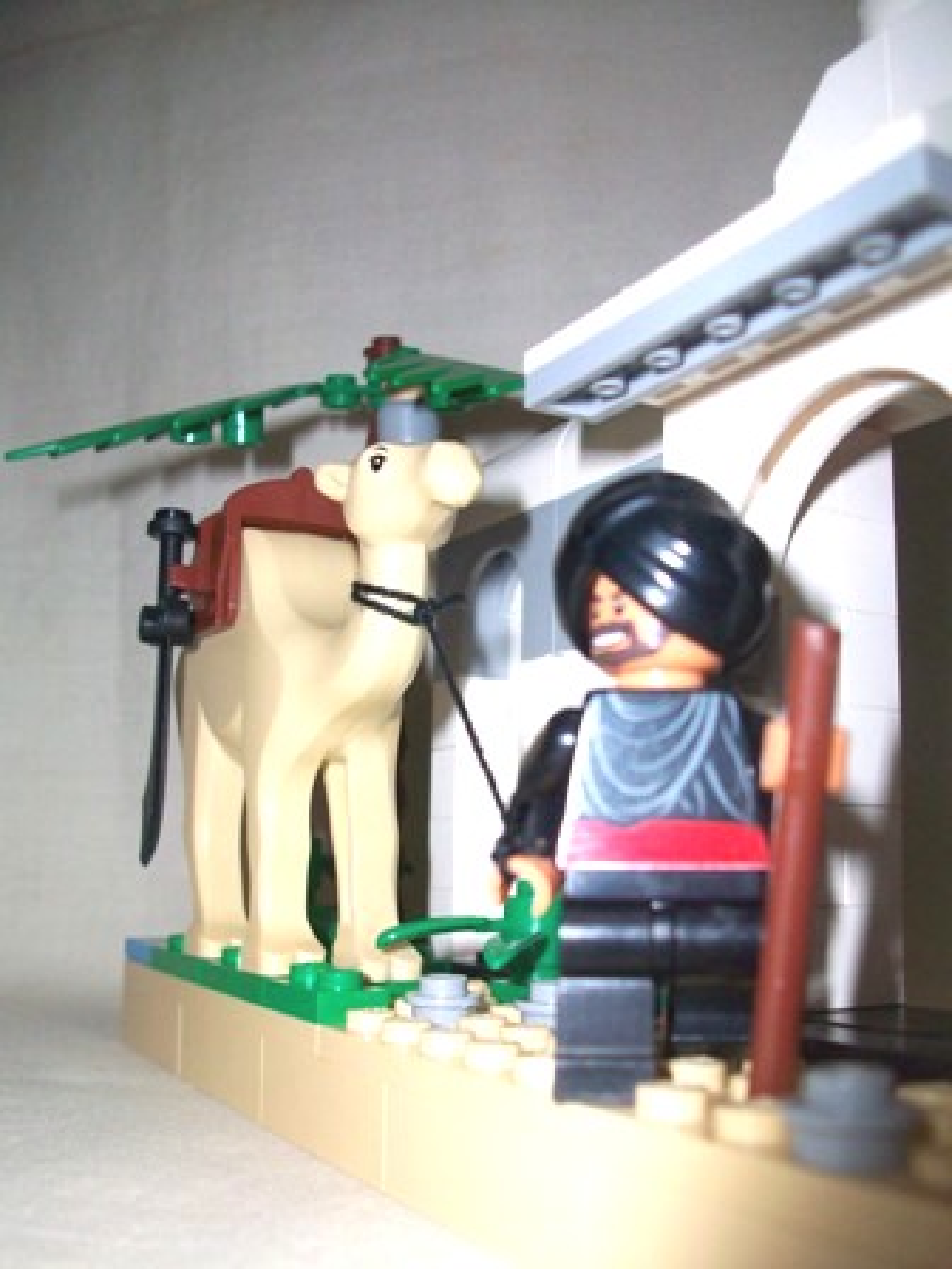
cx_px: 476
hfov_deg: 41.8
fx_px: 1247
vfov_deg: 54.0
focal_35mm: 34
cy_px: 634
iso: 160
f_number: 2.8
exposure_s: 1/30
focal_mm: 5.7
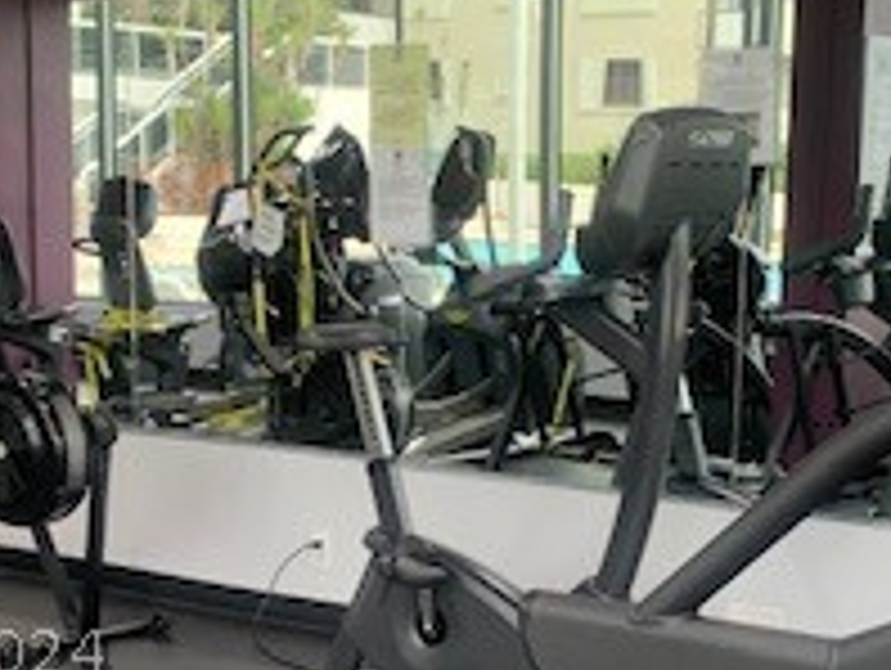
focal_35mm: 84
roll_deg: -0.2
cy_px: 652
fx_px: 2165
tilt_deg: -11.6
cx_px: 508
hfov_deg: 23.2
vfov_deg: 17.3
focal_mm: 4.25
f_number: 1.8
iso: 64
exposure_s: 1/60
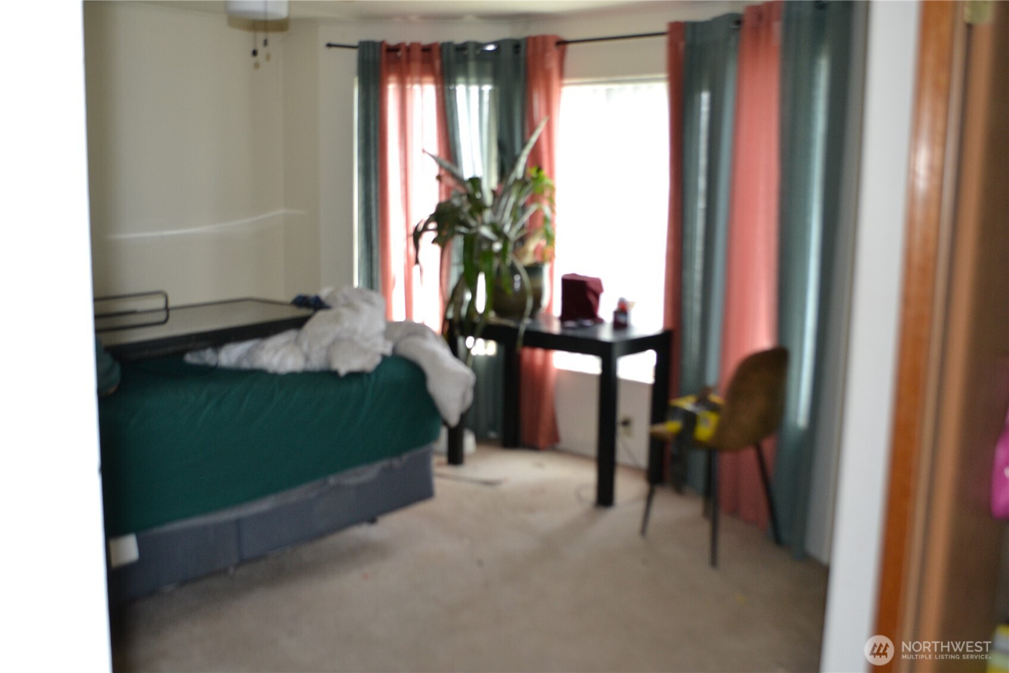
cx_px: 504
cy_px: 336
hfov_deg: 57.2
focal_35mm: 33
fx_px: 925
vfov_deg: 40.0
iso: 640
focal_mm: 22
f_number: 4
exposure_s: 1/60
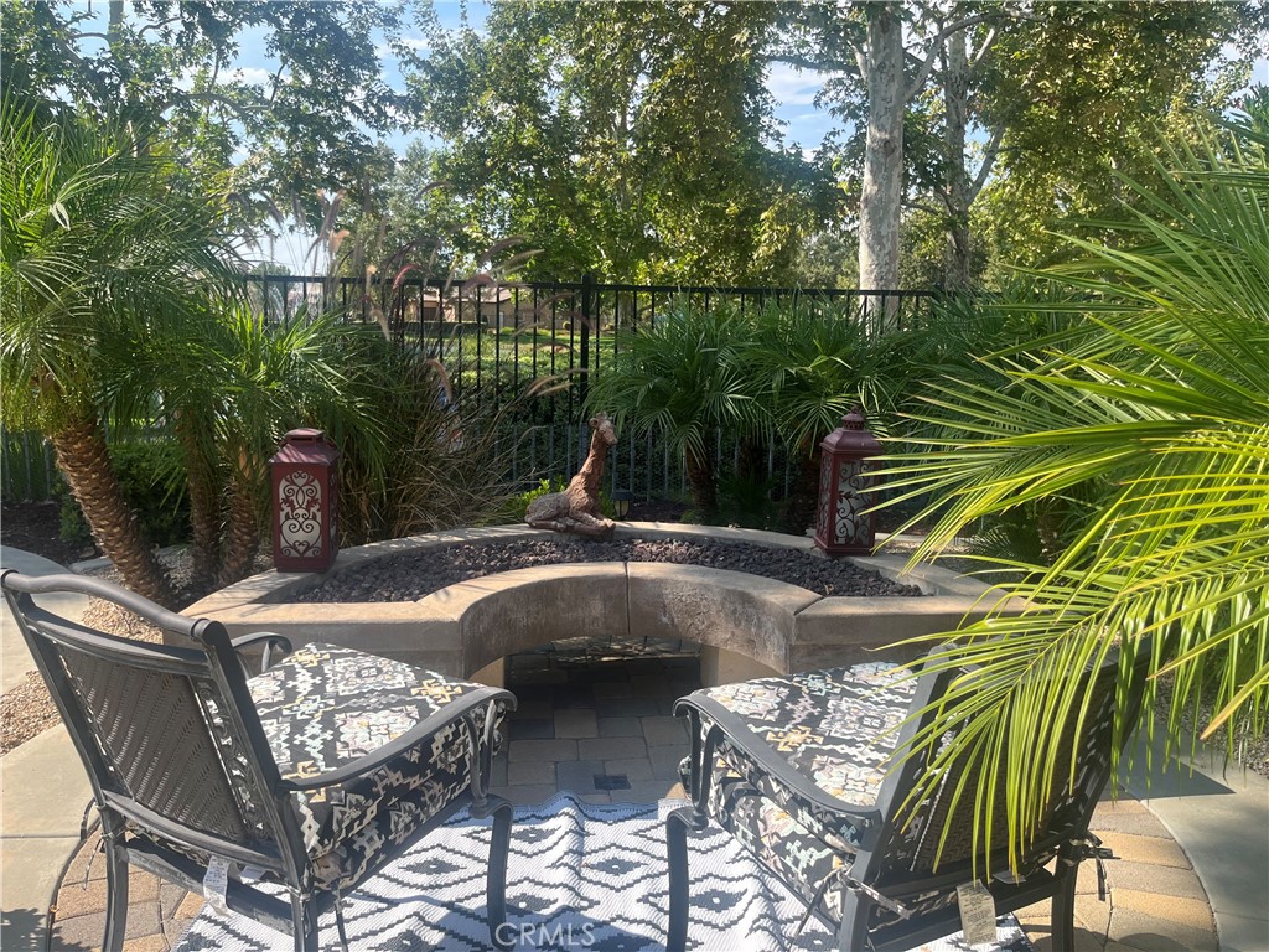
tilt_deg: -10.5
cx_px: 634
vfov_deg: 53.1
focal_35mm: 26
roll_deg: -1.0
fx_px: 953
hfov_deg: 67.3
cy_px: 476
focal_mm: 5.1
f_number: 1.6
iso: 50
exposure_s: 1/1294
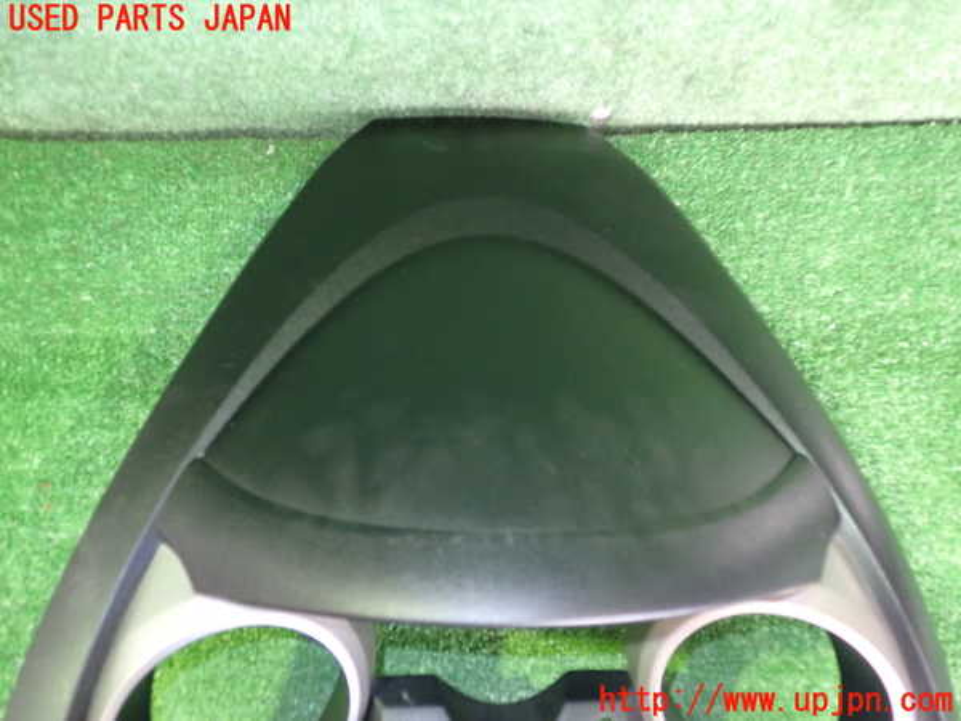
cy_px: 360
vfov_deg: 46.8
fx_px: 833
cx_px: 480
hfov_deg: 60.0
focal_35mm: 30
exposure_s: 1/15
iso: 800
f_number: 2.3
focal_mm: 5.4
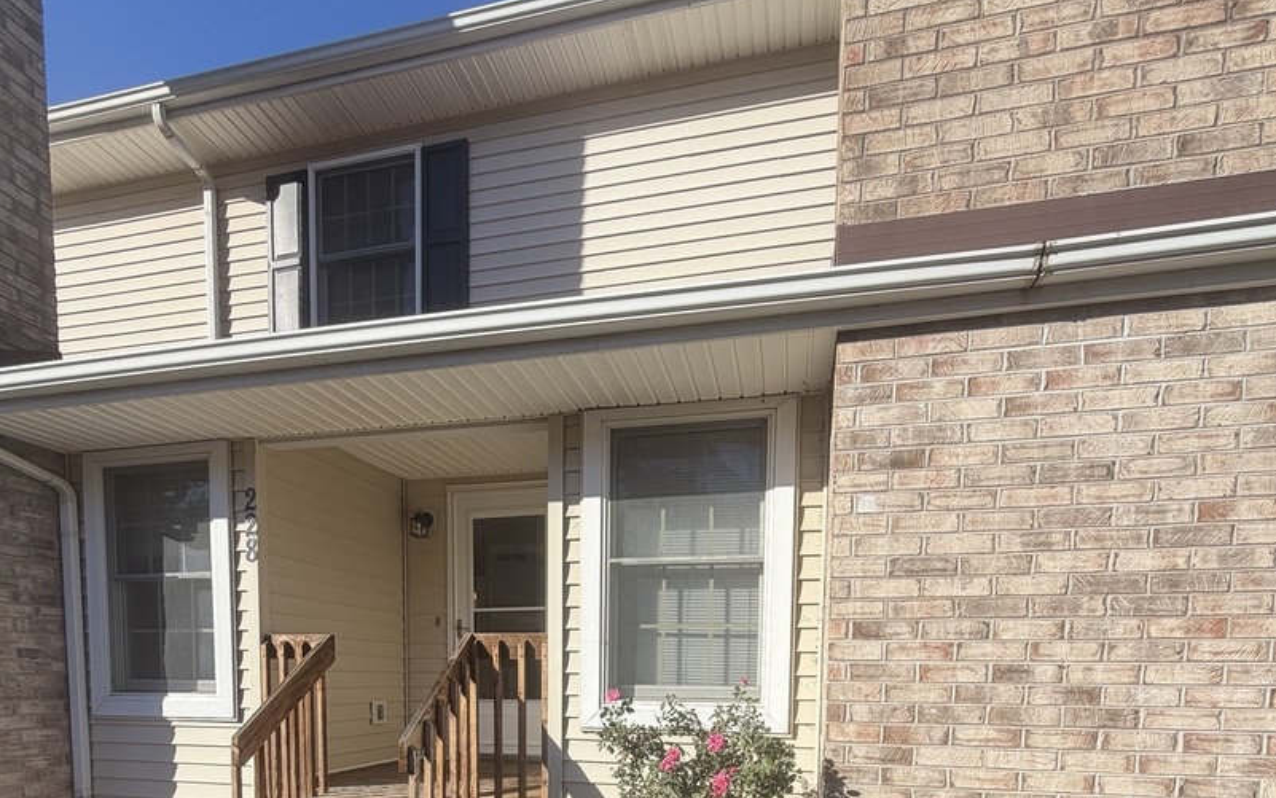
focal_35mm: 20
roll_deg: -1.0
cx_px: 632
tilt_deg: -3.7
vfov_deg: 52.1
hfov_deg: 85.0
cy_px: 728
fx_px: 696
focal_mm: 2.22
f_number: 2.2
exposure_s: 1/770
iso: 25
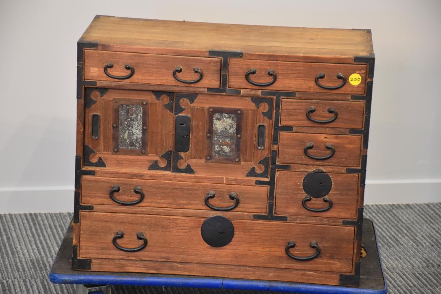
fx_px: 1654
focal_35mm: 135
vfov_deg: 10.2
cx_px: 220
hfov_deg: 15.2
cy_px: 147
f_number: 5.3
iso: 1400
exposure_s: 1/60
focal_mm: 90
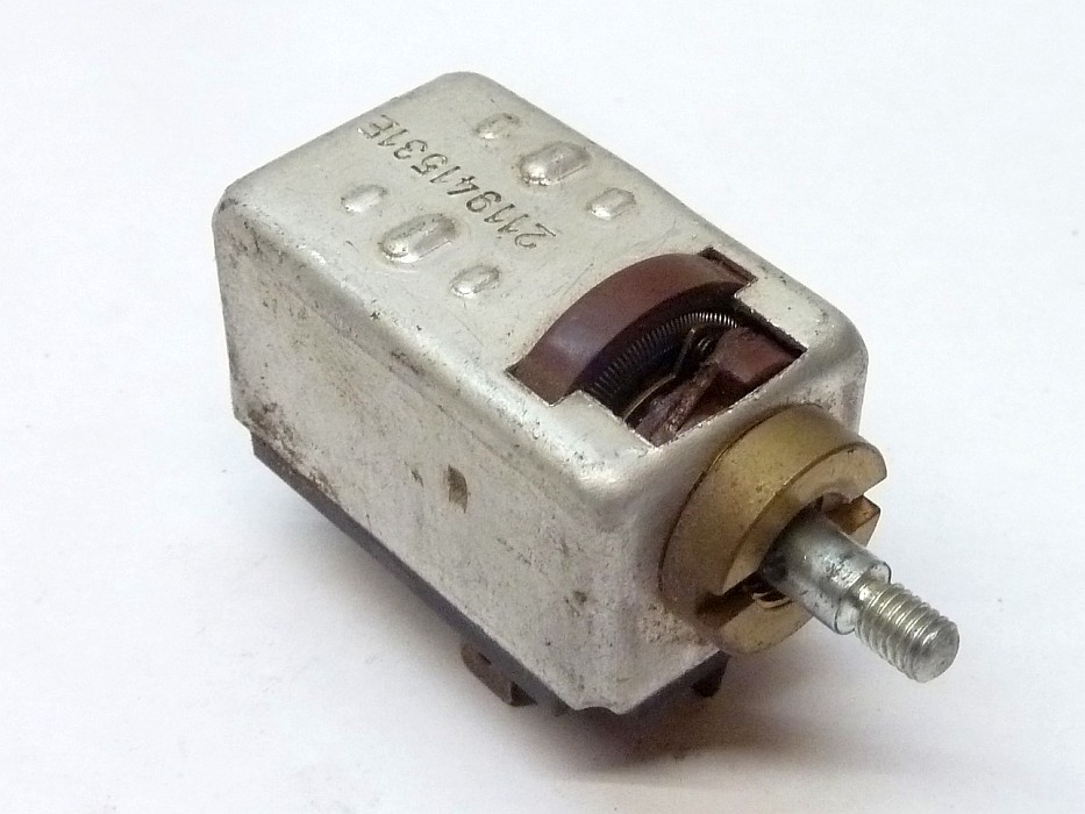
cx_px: 542
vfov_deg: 40.7
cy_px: 407
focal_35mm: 35
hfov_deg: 52.6
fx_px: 1097
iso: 400
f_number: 3.5
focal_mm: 5.7
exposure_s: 1/30
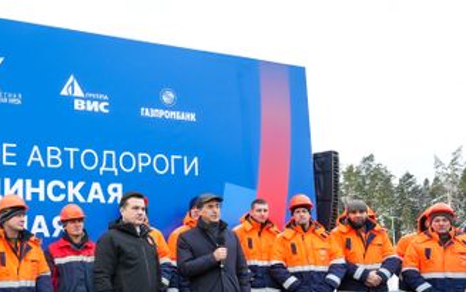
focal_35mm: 37
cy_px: 219
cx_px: 99
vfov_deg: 33.8
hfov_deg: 49.9
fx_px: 470
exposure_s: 1/320
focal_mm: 17
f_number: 4
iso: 640
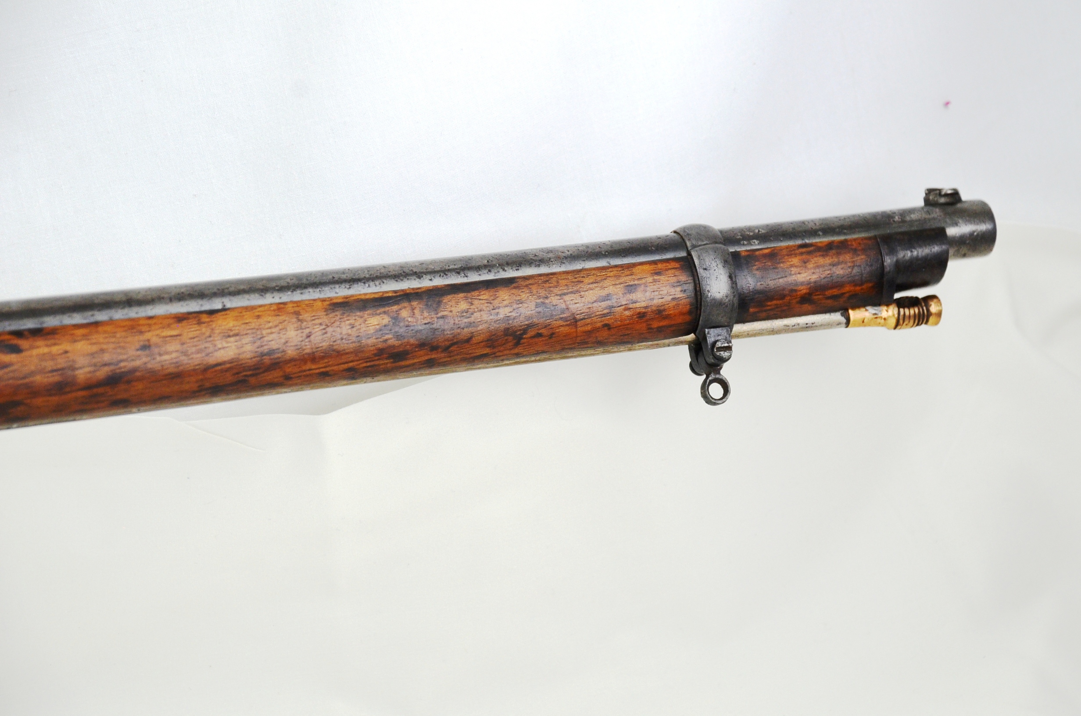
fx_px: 3596
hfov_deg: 17.1
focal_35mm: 120
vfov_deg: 11.4
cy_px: 358
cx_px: 540
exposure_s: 1/250
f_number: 5.6
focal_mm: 80
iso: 800
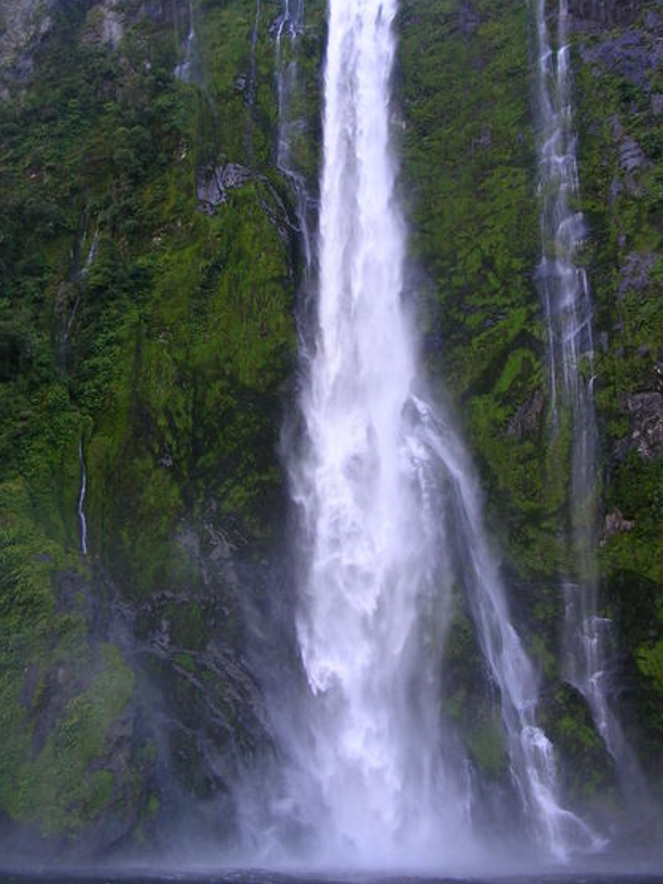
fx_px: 1047
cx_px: 321
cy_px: 412
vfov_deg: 45.7
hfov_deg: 35.1
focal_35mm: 41
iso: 50
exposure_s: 1/56.6
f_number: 2.8
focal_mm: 5.8
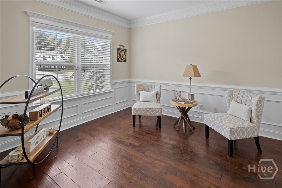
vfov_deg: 67.4
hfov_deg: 90.0
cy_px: 94
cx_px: 141
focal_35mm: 18
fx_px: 141
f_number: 8
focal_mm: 18
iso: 4000
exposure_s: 1/30
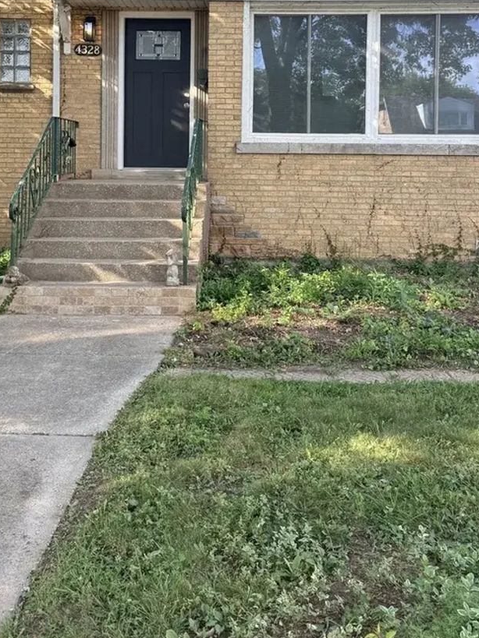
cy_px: 152
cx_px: 220
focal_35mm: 40
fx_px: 738
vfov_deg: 45.0
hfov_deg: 35.9
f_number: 1.78
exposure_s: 1/788
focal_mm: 6.76
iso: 100
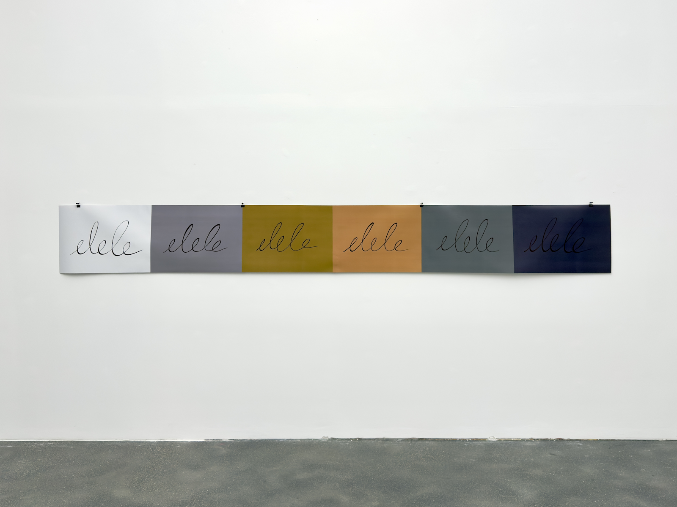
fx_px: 469
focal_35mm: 24
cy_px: 254
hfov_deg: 71.6
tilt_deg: +1.6
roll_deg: -0.1
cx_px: 338
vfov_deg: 56.8
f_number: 1.78
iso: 50
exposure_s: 1/100
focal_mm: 6.76
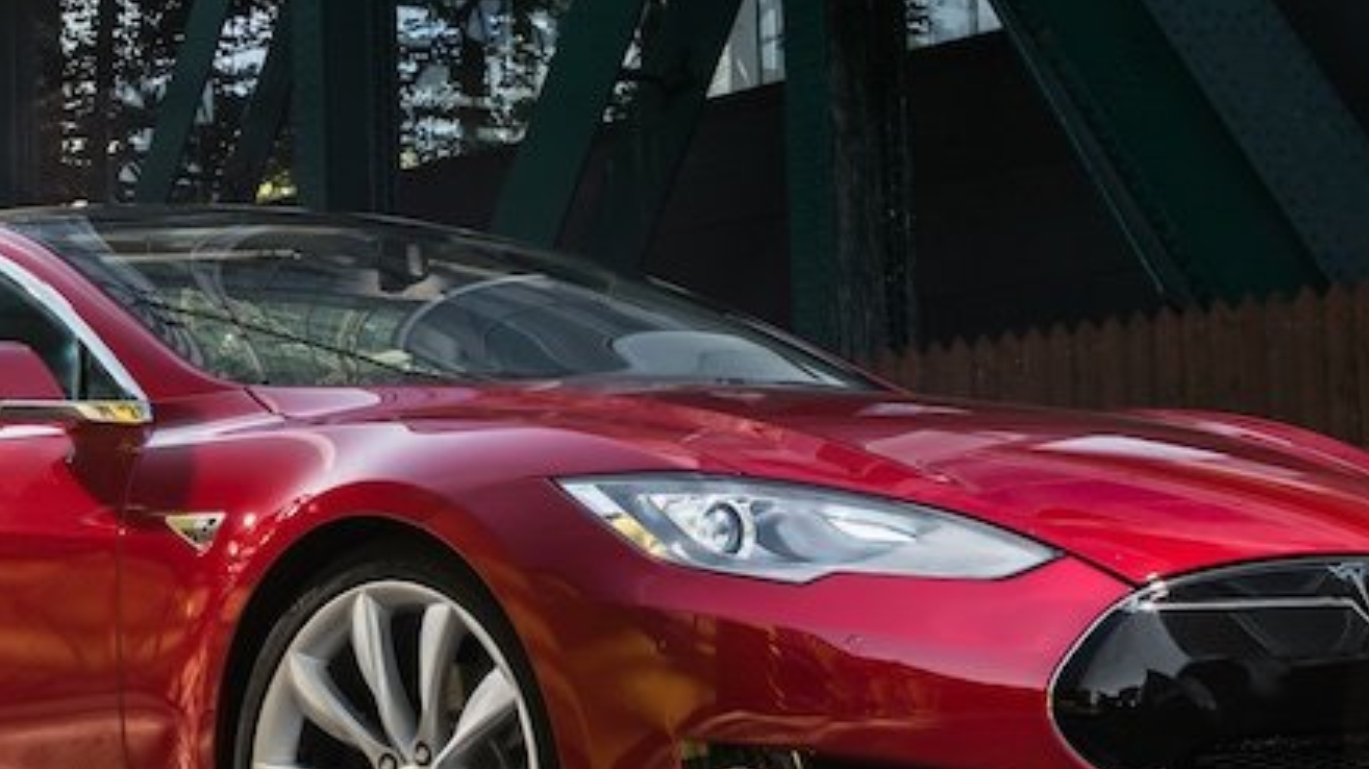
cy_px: 302
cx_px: 416
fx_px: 3556
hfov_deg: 21.7
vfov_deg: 12.3
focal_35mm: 98
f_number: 9
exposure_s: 1/50
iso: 400
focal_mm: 40
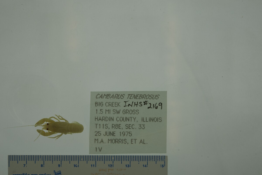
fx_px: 437
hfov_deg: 33.4
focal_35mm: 60
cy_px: 88
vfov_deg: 22.6
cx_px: 131
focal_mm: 60
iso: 50
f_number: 9
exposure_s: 1/125
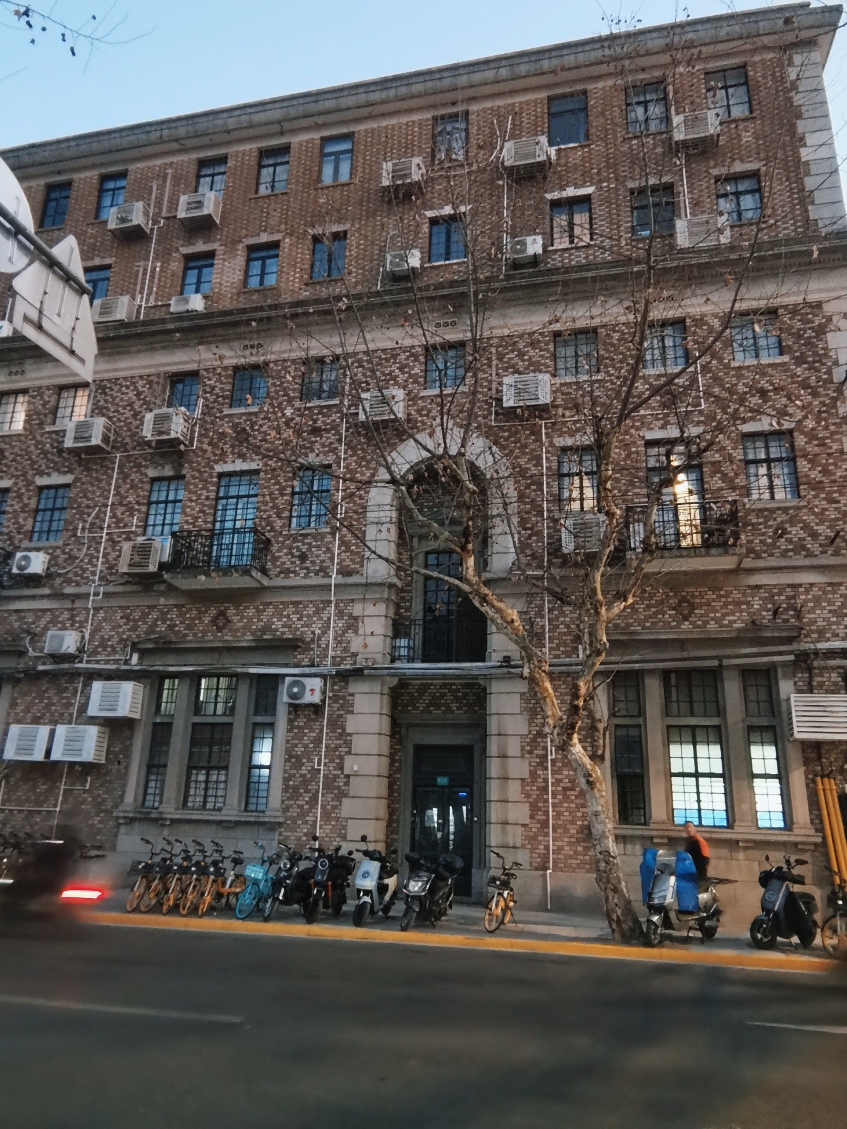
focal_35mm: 23
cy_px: 564
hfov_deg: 58.9
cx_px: 424
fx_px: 750
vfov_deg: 73.9
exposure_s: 1/16.7
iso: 800
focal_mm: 2.26
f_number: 2.2
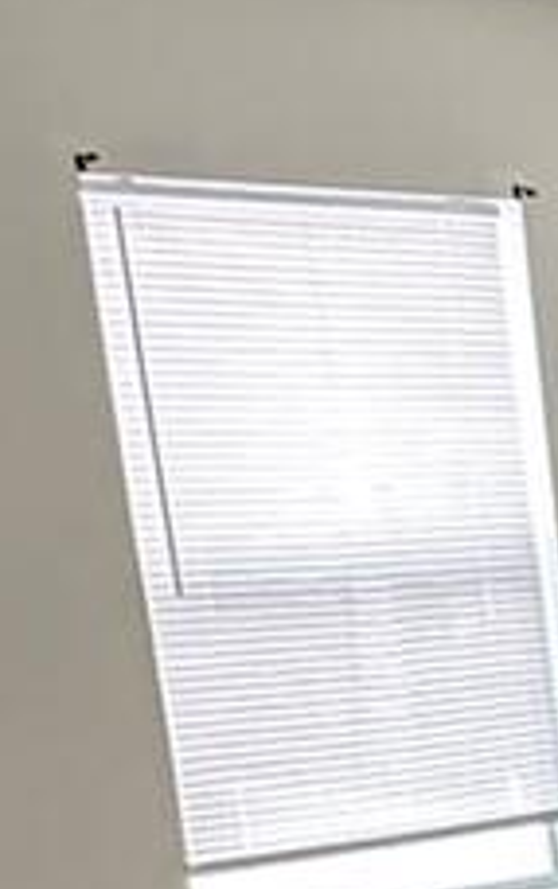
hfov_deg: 10.0
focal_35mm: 104
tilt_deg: -13.5
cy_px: 1068
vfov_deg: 18.9
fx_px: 2524
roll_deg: +1.5
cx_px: 1588
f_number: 2.2
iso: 250
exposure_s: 1/99
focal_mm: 2.22
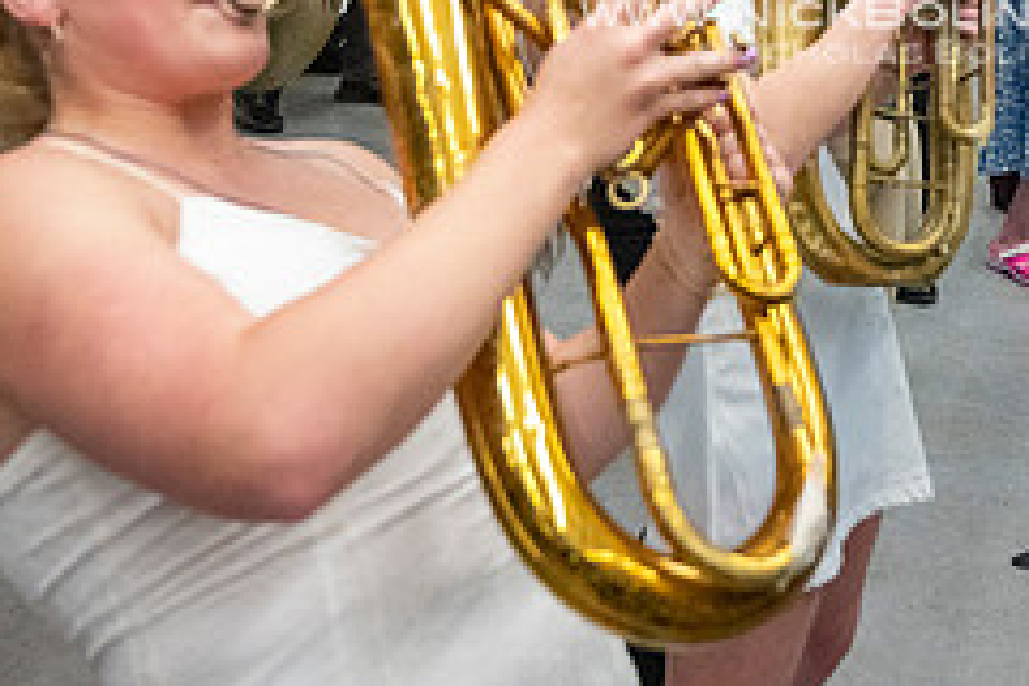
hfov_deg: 33.1
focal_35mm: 58
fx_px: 1658
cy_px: -139
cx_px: 875
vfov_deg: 21.7
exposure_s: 1/500
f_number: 4
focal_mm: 24
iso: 10000
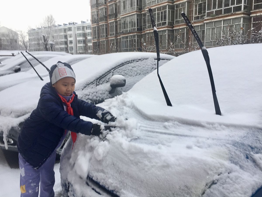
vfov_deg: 48.2
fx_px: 219
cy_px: 98
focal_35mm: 29
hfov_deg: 61.7
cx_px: 131
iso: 32
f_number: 2.2
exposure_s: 1/50
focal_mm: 4.15
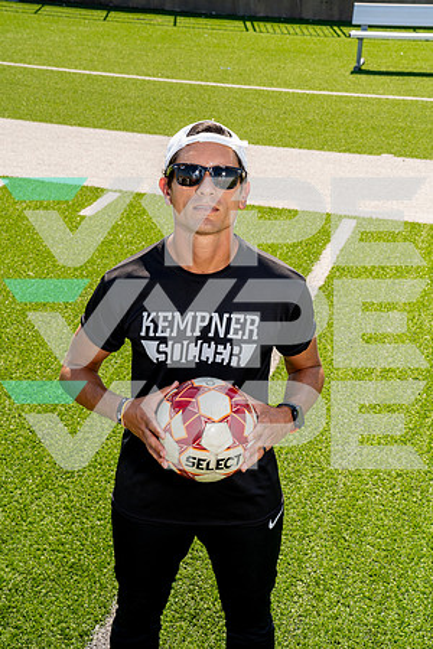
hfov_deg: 24.2
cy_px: 324
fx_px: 1010
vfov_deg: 35.6
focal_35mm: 56
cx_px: 216
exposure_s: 1/250
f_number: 11
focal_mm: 56
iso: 320
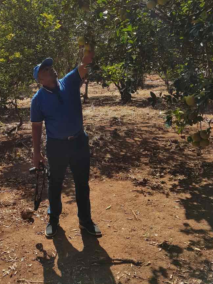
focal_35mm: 40
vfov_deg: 45.6
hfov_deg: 35.9
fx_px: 328
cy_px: 82
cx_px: 86
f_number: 1.7
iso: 40
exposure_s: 1/1924
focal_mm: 4.2
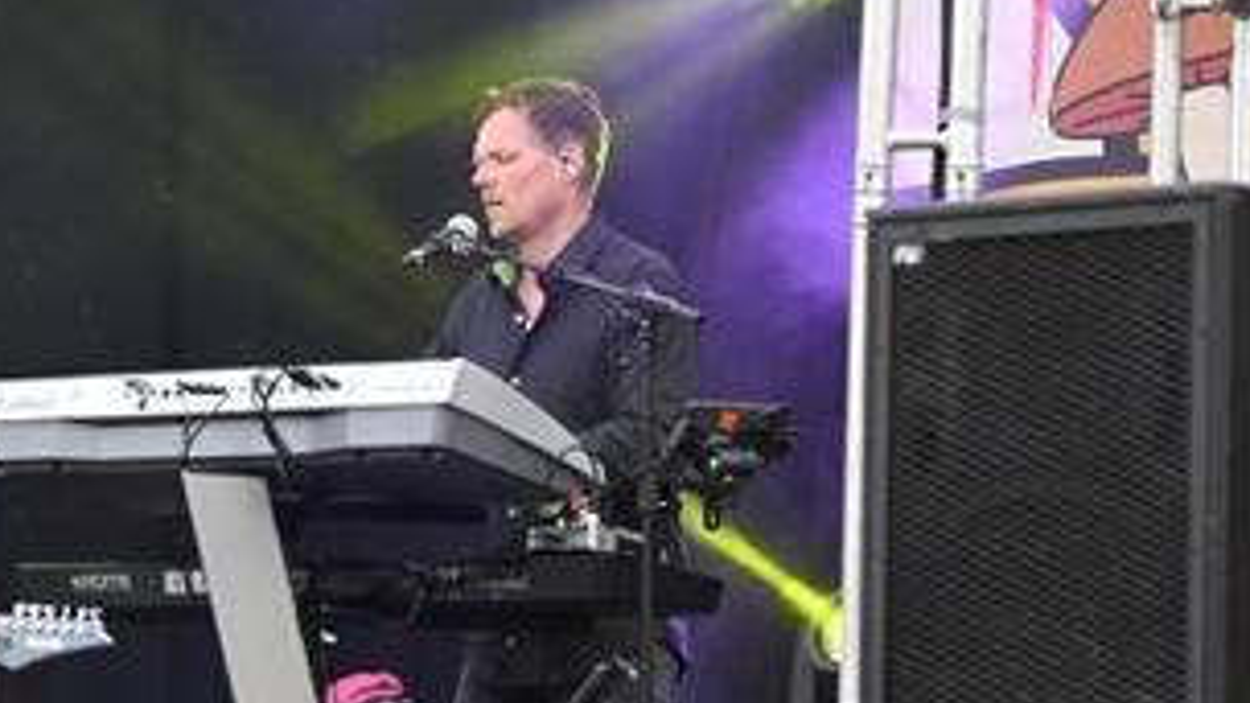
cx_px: -419
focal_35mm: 239
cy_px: 582
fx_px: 7922
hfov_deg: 8.9
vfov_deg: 5.1
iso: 400
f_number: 3.5
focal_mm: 70
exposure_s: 1/250
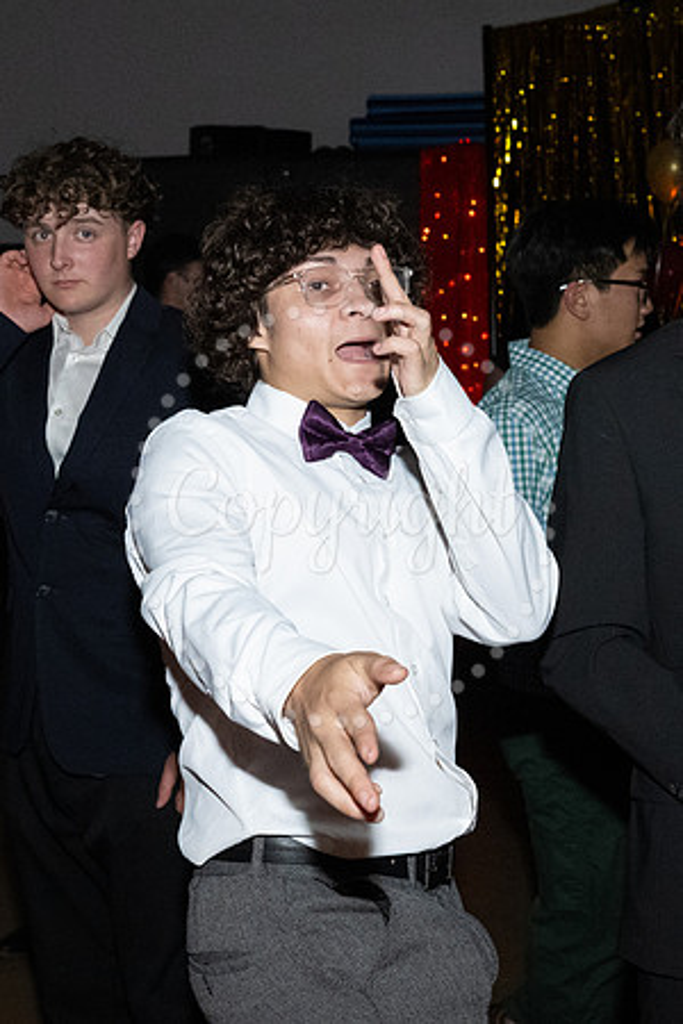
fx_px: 1727
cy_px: 523
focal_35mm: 61
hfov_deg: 22.4
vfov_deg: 33.0
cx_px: 342
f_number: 5.6
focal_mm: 29
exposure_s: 1/125
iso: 6400
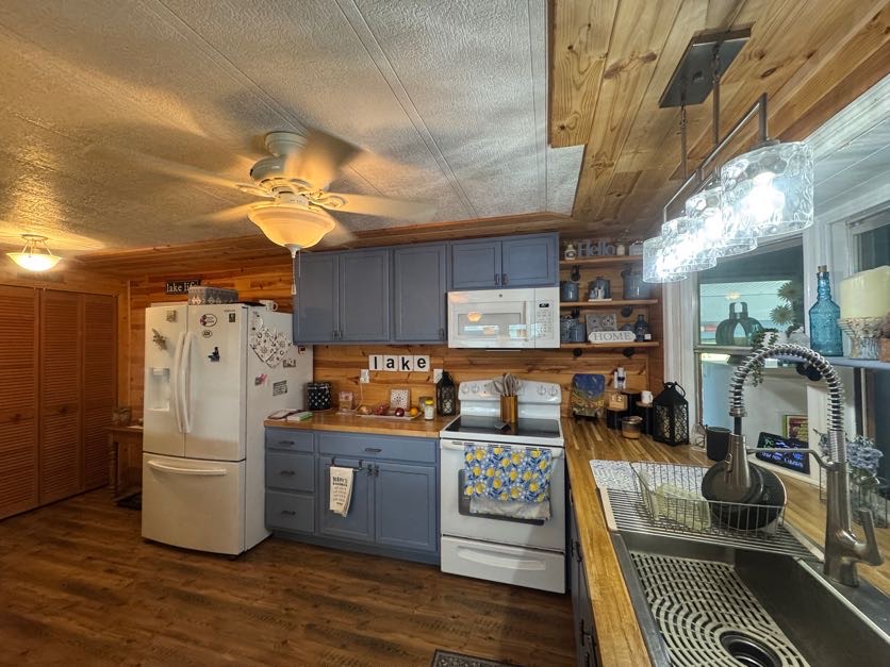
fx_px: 360
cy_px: 334
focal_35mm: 14
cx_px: 445
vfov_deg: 85.7
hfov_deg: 102.1
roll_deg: +0.7
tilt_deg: -0.3
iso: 250
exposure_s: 1/60
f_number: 2.2
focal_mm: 2.22
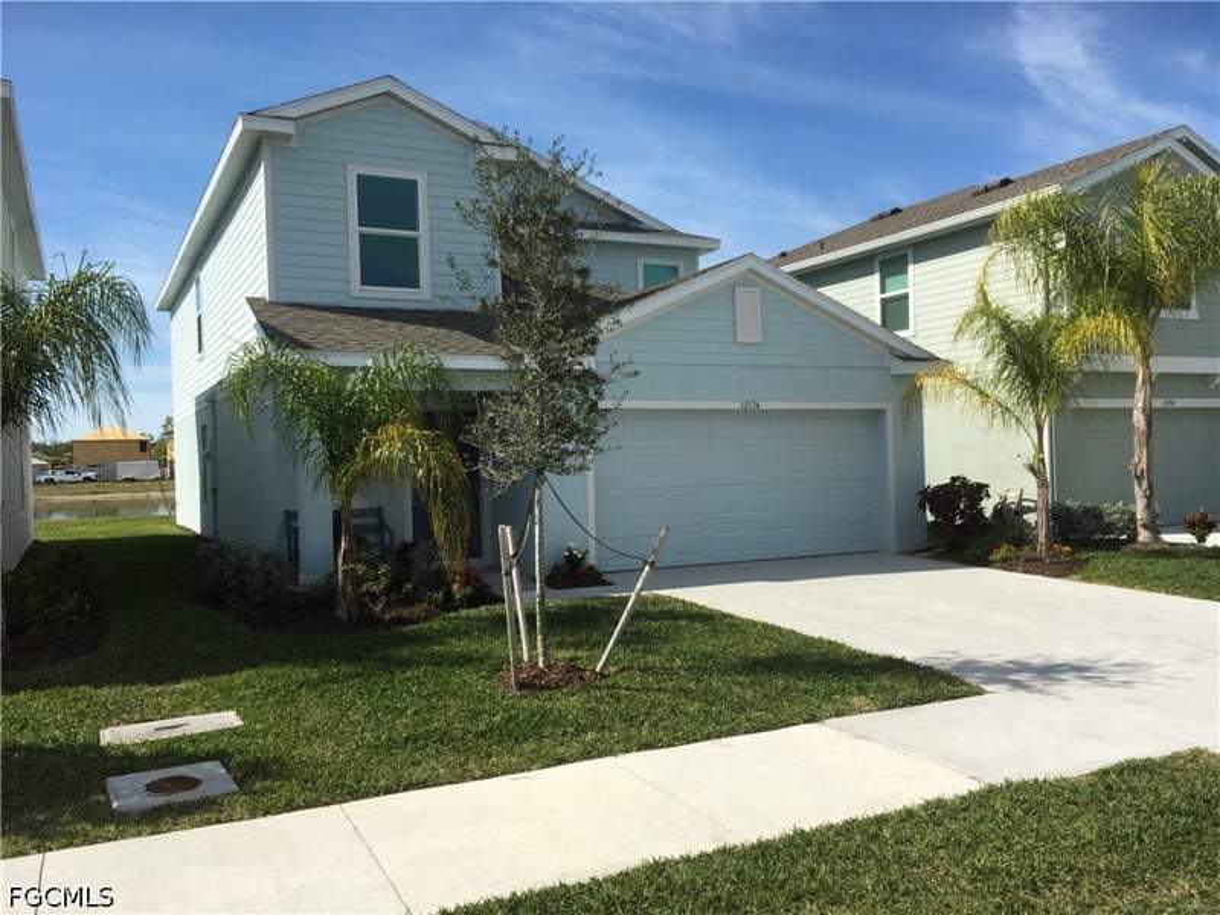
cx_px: 610
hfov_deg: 61.7
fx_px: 1022
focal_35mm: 29
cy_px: 458
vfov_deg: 48.2
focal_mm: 4.15
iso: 25
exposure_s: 1/1972
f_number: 2.2
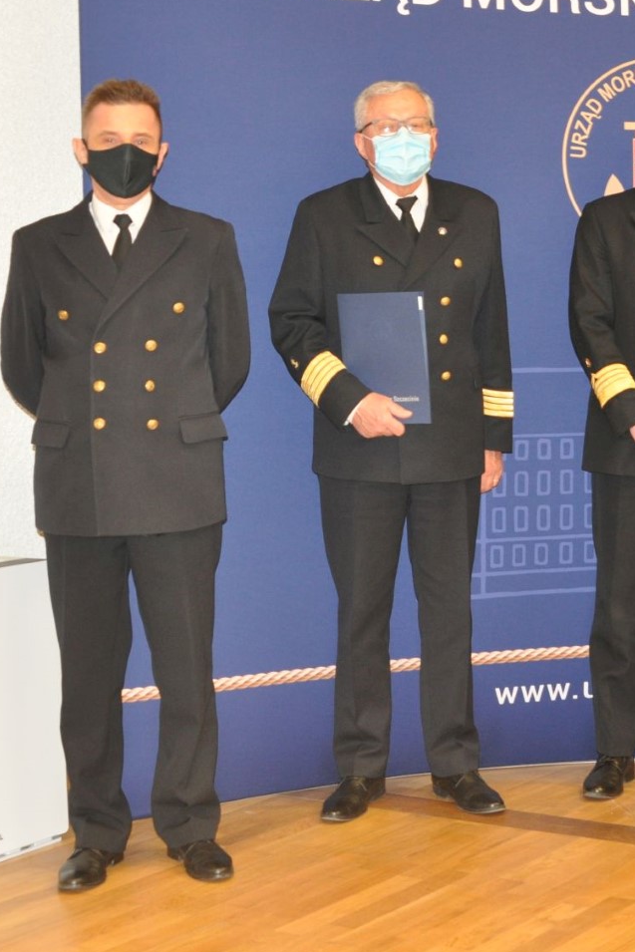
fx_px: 1821
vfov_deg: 29.3
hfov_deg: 19.2
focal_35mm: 69
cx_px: 638
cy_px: 428
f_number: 4
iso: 800
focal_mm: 27
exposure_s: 1/60
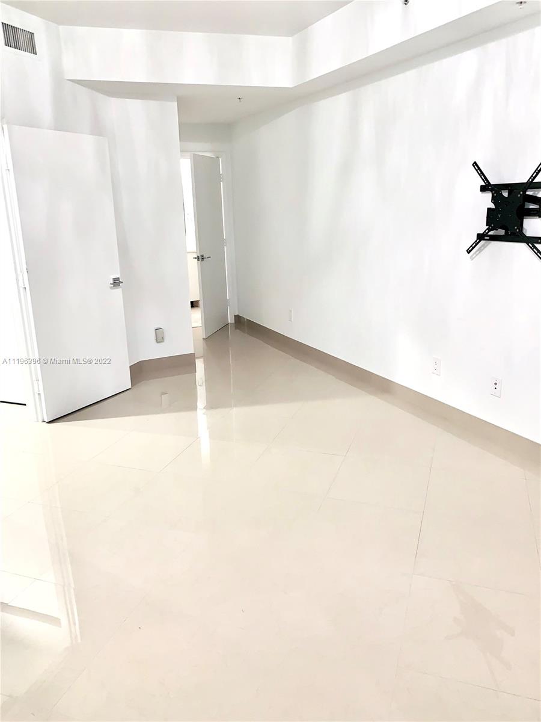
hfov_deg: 53.1
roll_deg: +1.0
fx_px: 542
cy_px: 361
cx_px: 270
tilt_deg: -13.8
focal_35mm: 26
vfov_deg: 67.3
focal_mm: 4.25
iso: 80
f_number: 1.8
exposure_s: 1/15
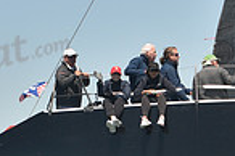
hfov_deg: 7.4
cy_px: 128
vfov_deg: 4.9
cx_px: 155
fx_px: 1819
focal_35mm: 279
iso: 250
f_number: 4.5
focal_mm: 70
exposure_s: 1/800
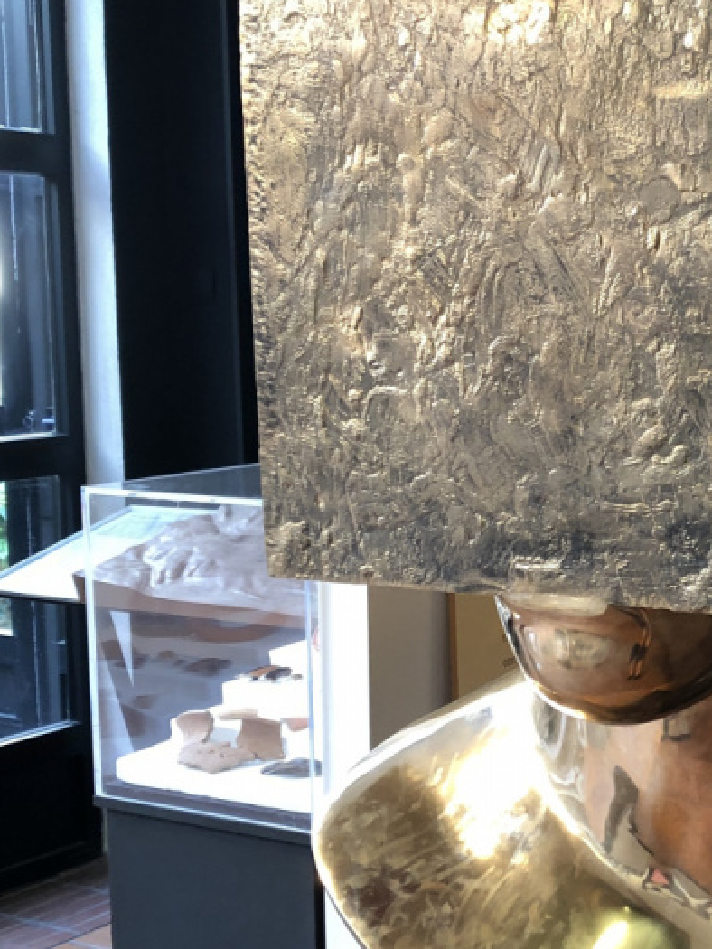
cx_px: 703
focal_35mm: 64
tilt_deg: -7.4
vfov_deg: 30.2
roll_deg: +0.5
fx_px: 1754
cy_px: 533
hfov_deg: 22.1
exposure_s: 1/17
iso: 40
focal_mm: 3.99
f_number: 1.8
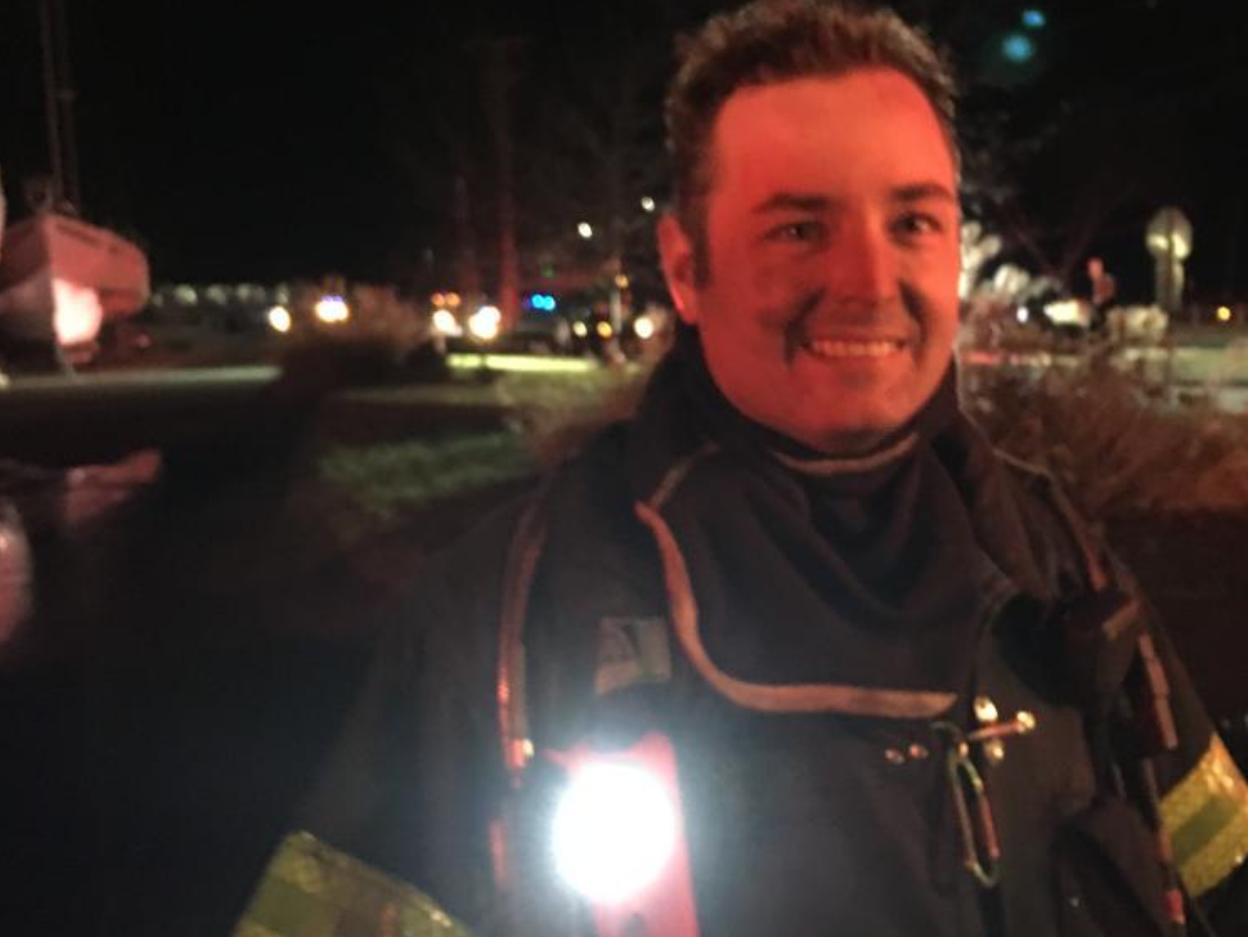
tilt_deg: -6.1
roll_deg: +0.3
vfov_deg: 36.0
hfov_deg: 46.2
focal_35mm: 40
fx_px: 1443
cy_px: 439
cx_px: 804
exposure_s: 1/15
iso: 640
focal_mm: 4.15
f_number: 2.2
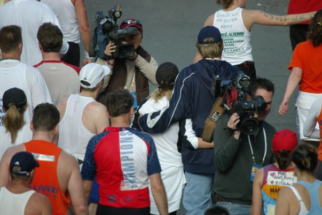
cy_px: 108
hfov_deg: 2.6
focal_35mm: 796
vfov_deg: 1.7
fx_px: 7119
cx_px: 161
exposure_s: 1/400
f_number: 6.7
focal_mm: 500
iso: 400
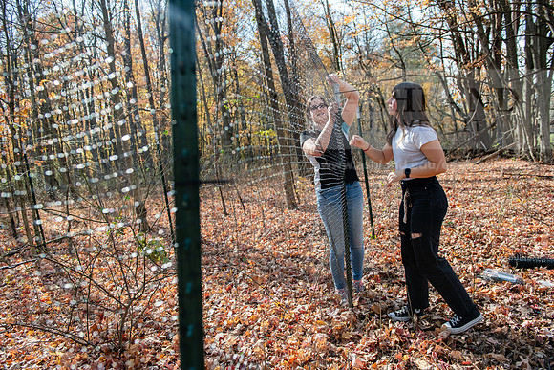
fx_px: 416
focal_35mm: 27
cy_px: 185
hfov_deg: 67.4
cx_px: 277
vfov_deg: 48.0
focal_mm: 27
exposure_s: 1/320
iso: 125
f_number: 4
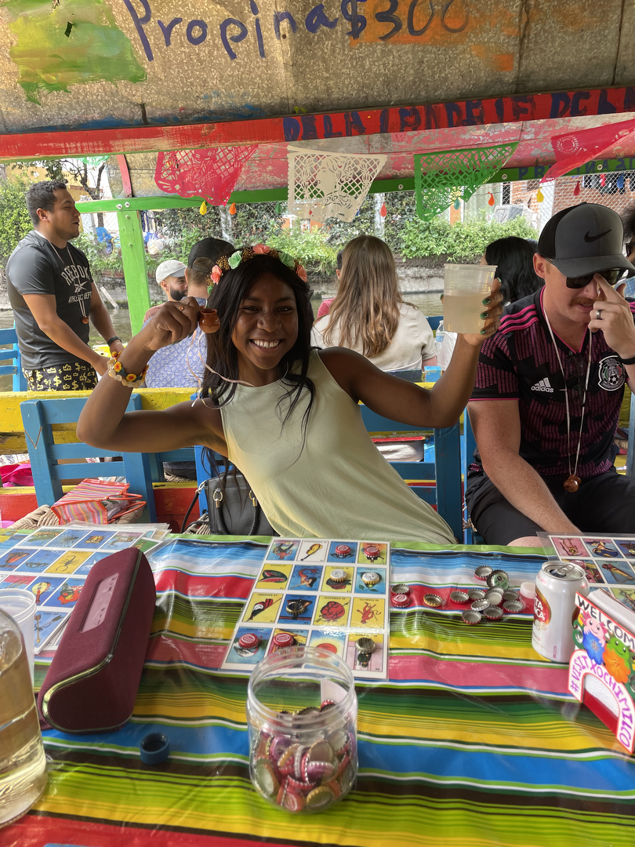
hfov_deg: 53.1
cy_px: 424
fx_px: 636
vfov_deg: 67.3
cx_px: 318
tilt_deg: -13.3
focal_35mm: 26
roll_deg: +5.9
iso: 40
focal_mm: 4.2
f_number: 1.6
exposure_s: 1/121
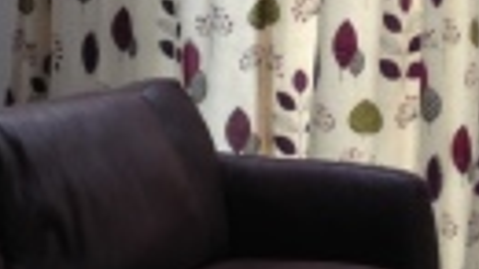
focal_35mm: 150
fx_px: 1904
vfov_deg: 8.1
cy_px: 44
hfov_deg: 14.3
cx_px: 321
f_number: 2.4
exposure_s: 1/20
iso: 64
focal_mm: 4.28
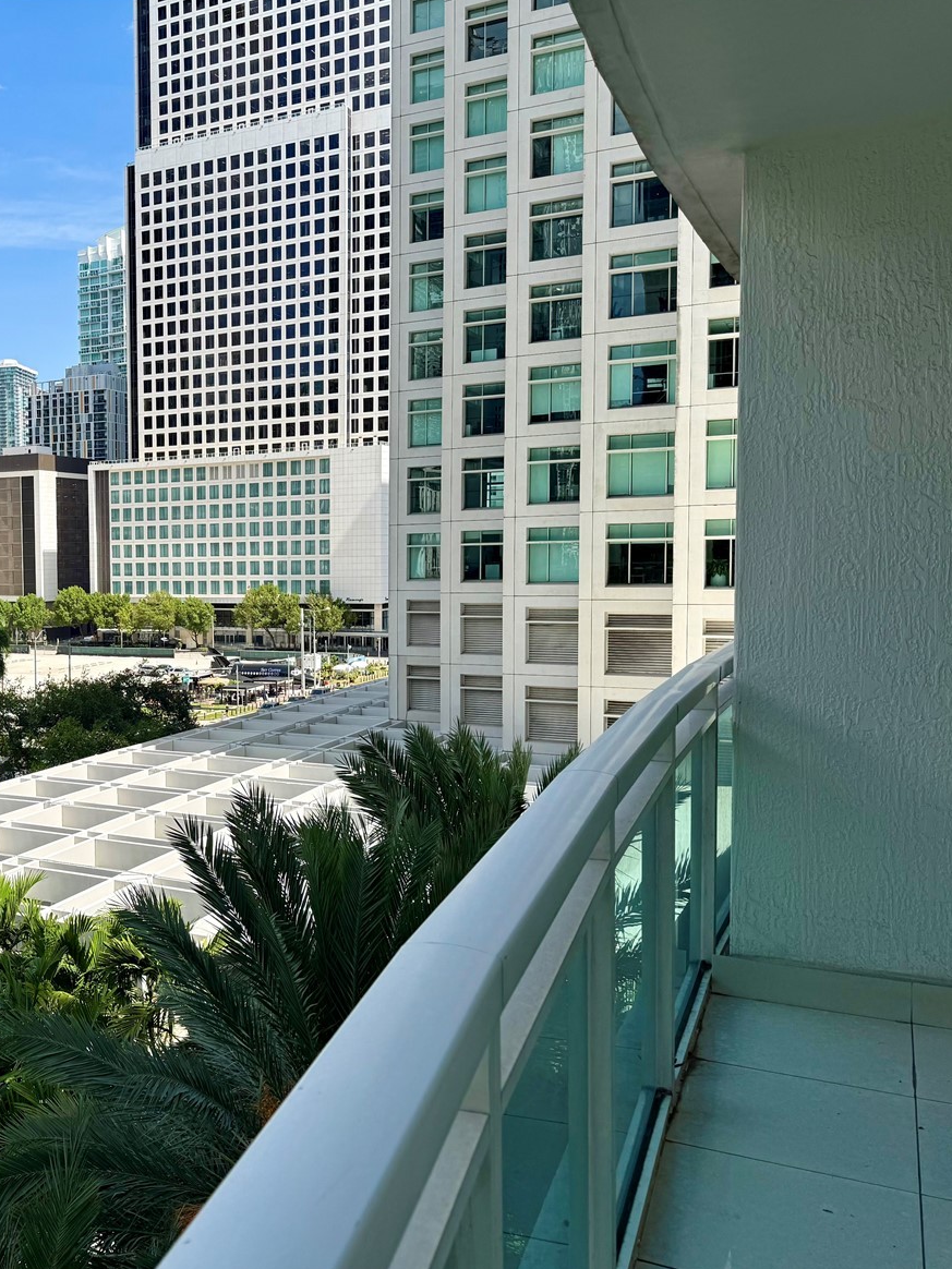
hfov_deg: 40.0
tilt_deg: -1.8
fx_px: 1210
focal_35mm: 33
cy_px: 646
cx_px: 109
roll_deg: +1.0
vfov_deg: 55.3
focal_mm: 6.76
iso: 80
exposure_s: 1/2907
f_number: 1.78
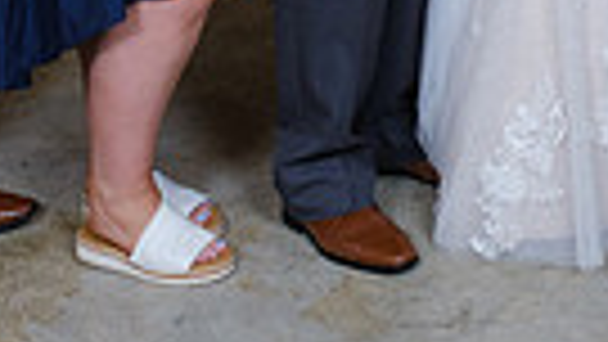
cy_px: -379
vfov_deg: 9.1
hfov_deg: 16.8
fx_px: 1999
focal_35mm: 124
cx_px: 641
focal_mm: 16
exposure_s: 1/60
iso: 1600
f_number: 5
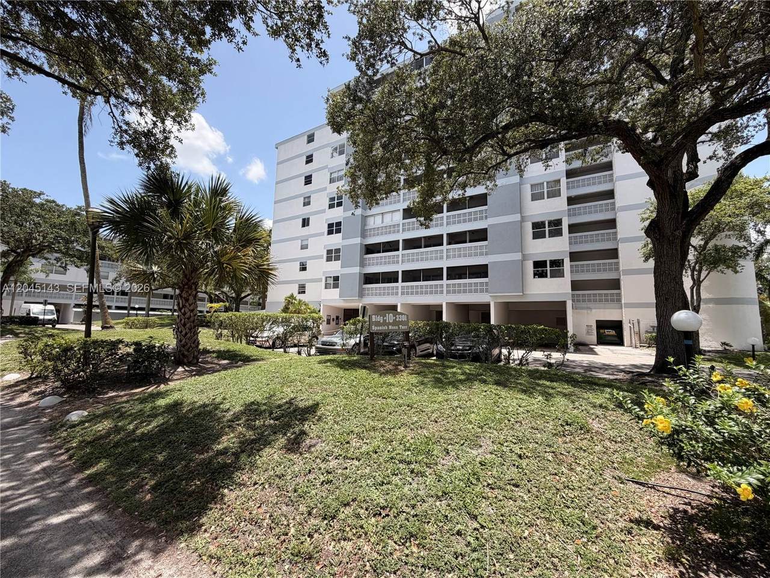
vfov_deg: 85.7
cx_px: 385
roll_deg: -1.5
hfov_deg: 102.1
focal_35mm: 14
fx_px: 311
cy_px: 289
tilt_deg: +6.6
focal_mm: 2.22
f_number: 2.2
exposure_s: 1/770
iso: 40
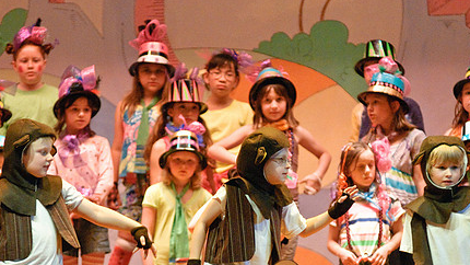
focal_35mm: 392
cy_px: 205
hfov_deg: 5.5
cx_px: 258
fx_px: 4882
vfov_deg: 3.1
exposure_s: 1/125
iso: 4500
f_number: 2.8
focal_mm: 185
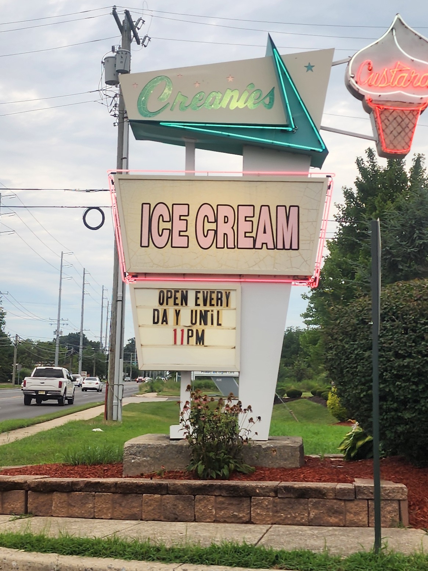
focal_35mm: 23
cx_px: 214
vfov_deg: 73.9
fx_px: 379
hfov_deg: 58.9
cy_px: 286
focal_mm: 6.4
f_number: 1.8
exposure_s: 1/182
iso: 16
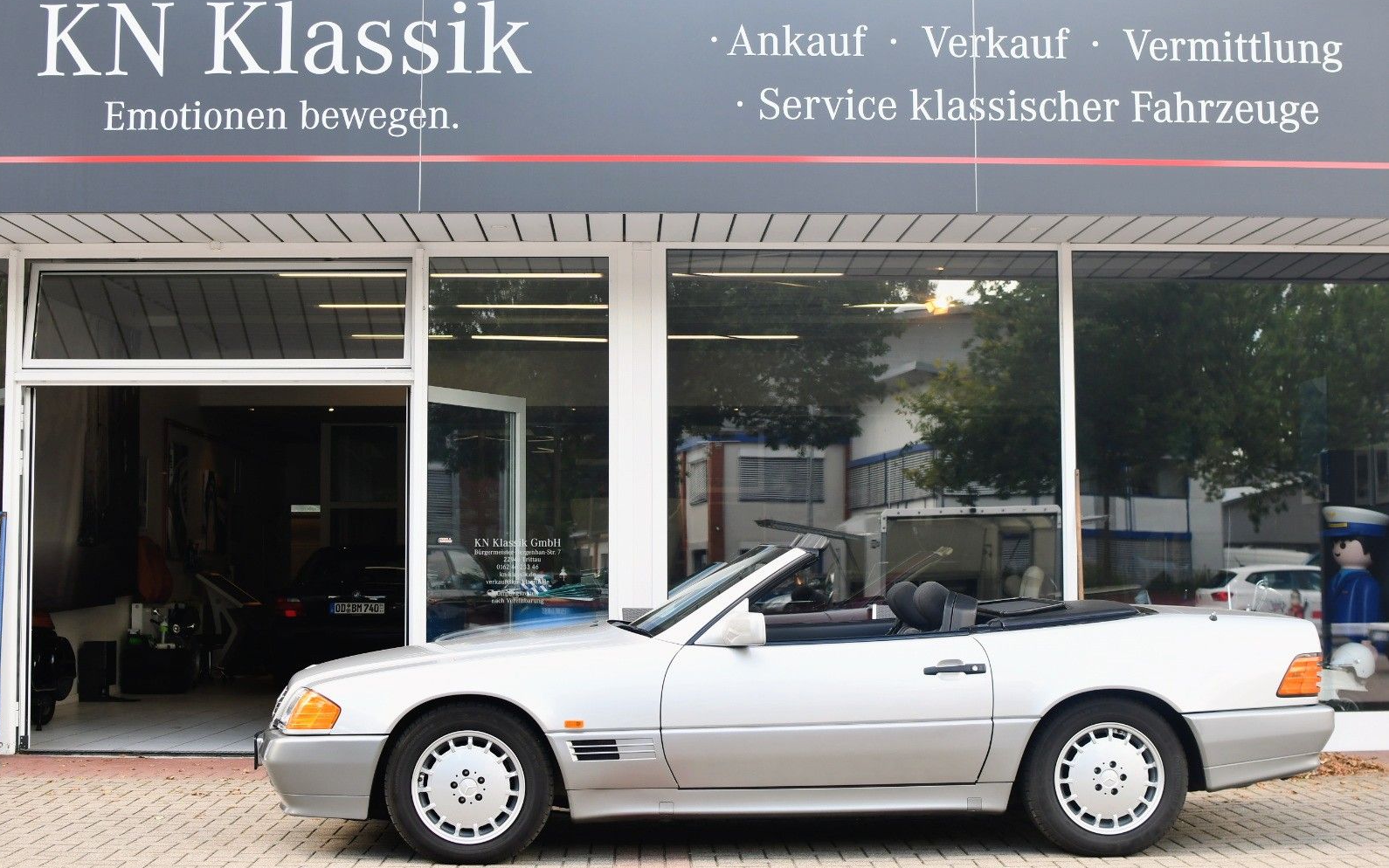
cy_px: 410
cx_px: 682
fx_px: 2044
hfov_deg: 37.5
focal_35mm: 54
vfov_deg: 24.0
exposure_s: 1/250
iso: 400
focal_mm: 35
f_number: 4.5
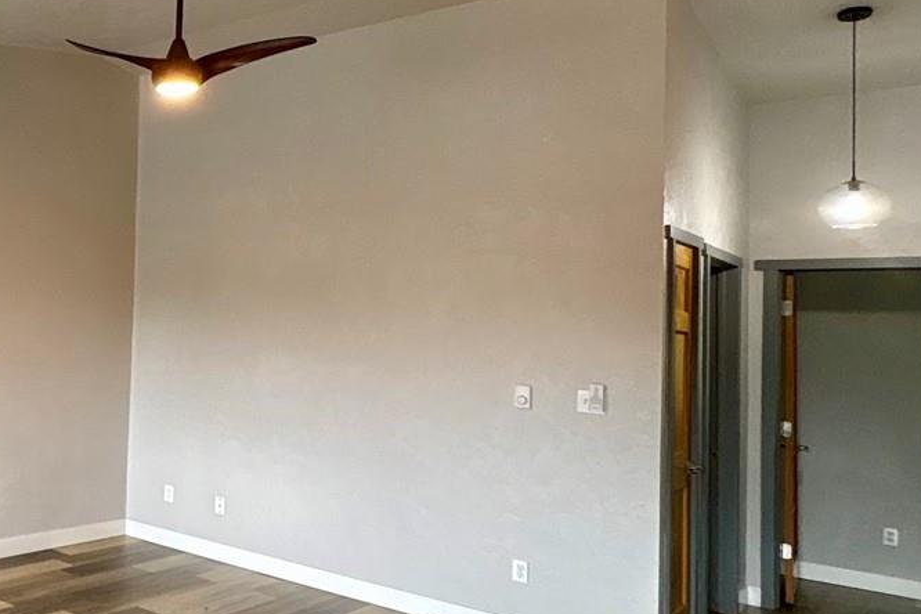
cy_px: 279
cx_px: -80
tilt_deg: +3.1
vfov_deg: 37.8
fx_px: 895
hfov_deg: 43.1
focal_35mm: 35
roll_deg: -2.3
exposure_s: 1/60
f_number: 2.2
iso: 125
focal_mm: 2.22
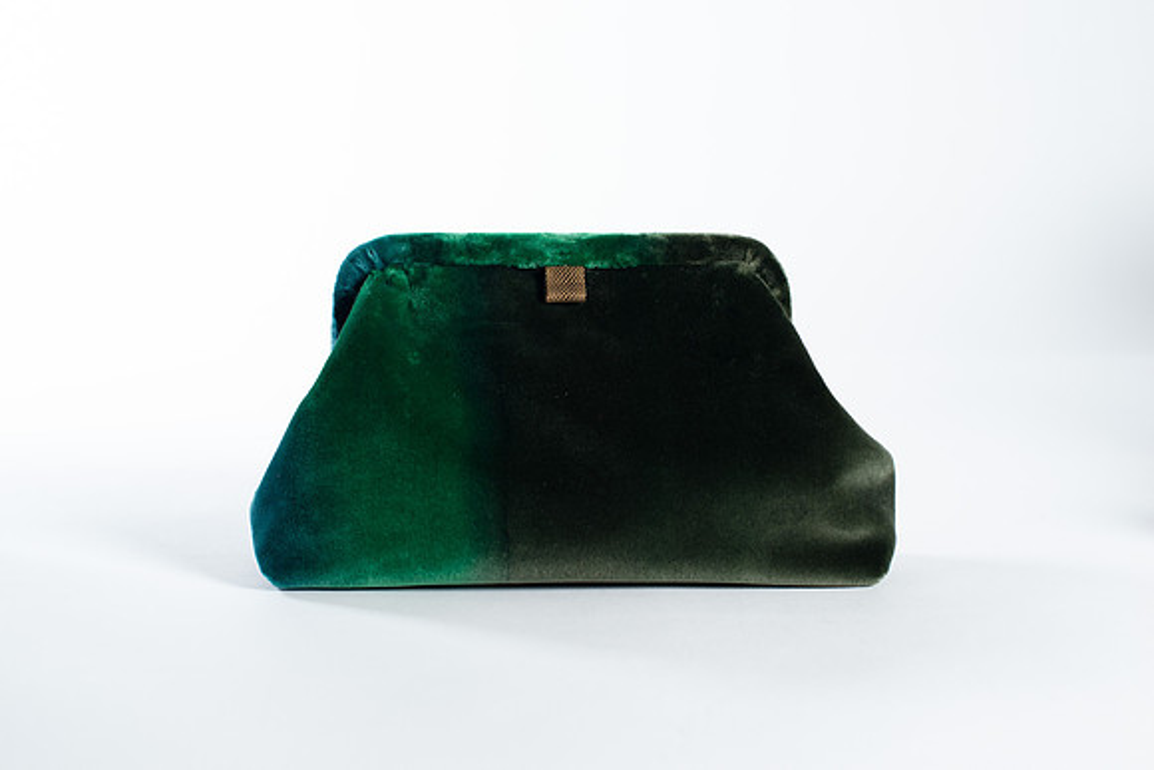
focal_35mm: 50
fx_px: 1603
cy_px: 385
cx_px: 577
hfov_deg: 39.6
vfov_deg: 27.0
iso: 200
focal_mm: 50
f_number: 5.6
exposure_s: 1/200
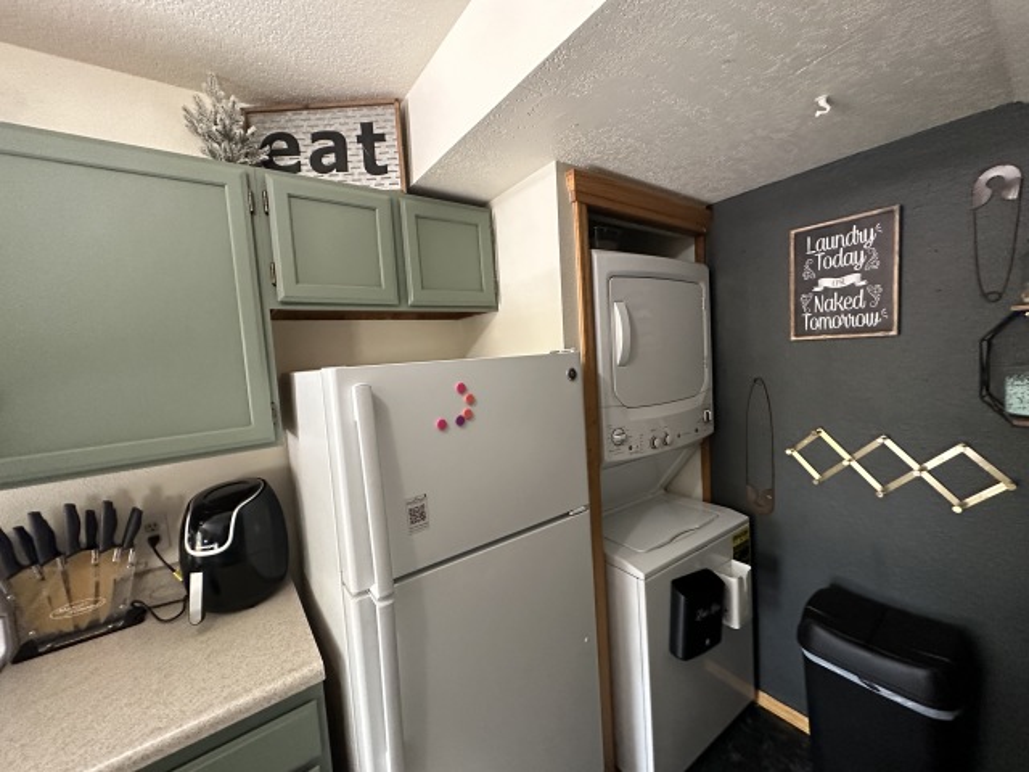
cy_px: 386
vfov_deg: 85.7
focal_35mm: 14
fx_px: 416
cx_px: 514
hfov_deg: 102.1
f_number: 2.2
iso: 640
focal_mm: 2.22
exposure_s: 1/60
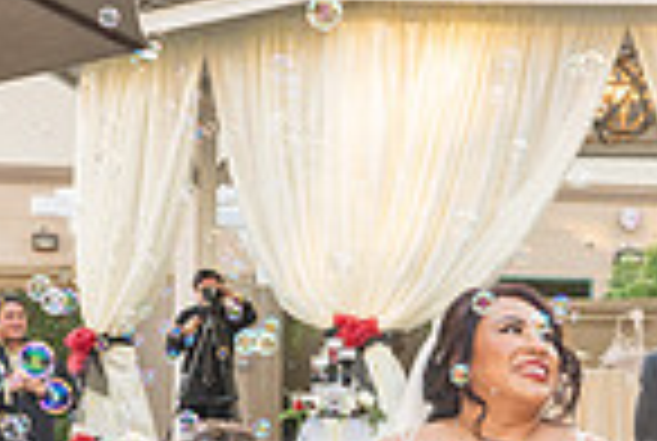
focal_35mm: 102
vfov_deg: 13.1
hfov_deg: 19.8
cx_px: 483
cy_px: 544
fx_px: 1865
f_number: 5.6
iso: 500
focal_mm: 24
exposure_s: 1/200
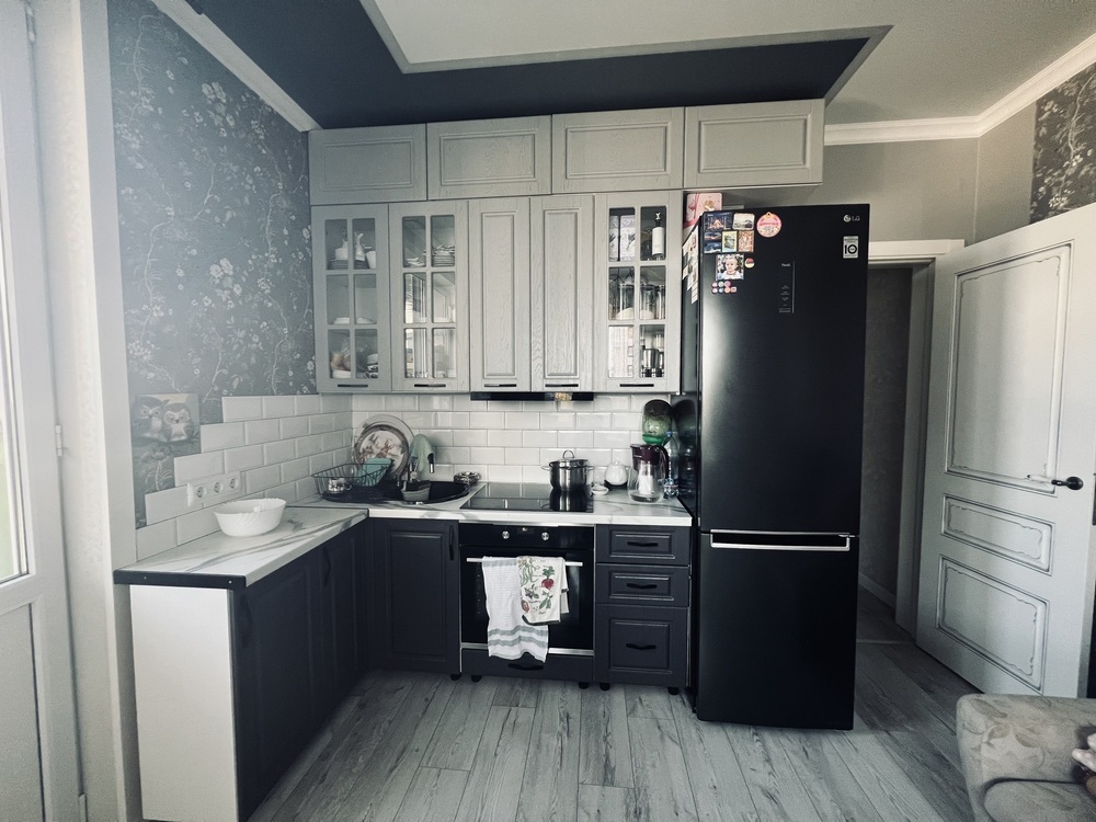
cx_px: 548
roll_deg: +0.2
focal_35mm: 13
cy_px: 411
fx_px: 412
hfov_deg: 106.2
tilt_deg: -3.5
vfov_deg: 89.9
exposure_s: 1/99
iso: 200
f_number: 1.8
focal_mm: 1.57
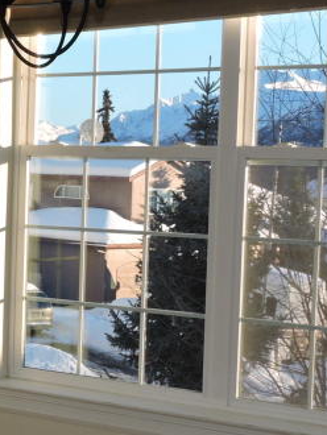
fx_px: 1170
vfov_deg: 21.1
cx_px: -69
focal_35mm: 93
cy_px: 224
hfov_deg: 15.3
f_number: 3.5
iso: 100
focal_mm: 5.4
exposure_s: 1/250
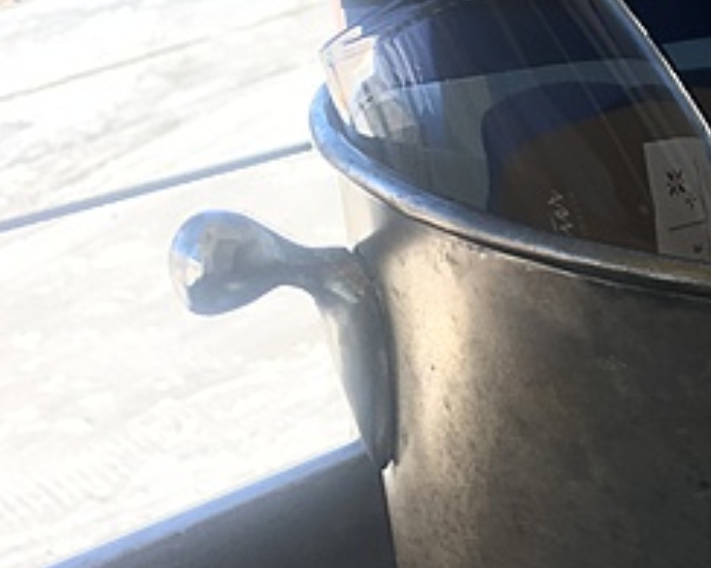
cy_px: 28
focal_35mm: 72
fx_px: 1514
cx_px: 833
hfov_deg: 24.2
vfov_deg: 20.7
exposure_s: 1/509
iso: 25
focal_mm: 4.15
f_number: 2.2
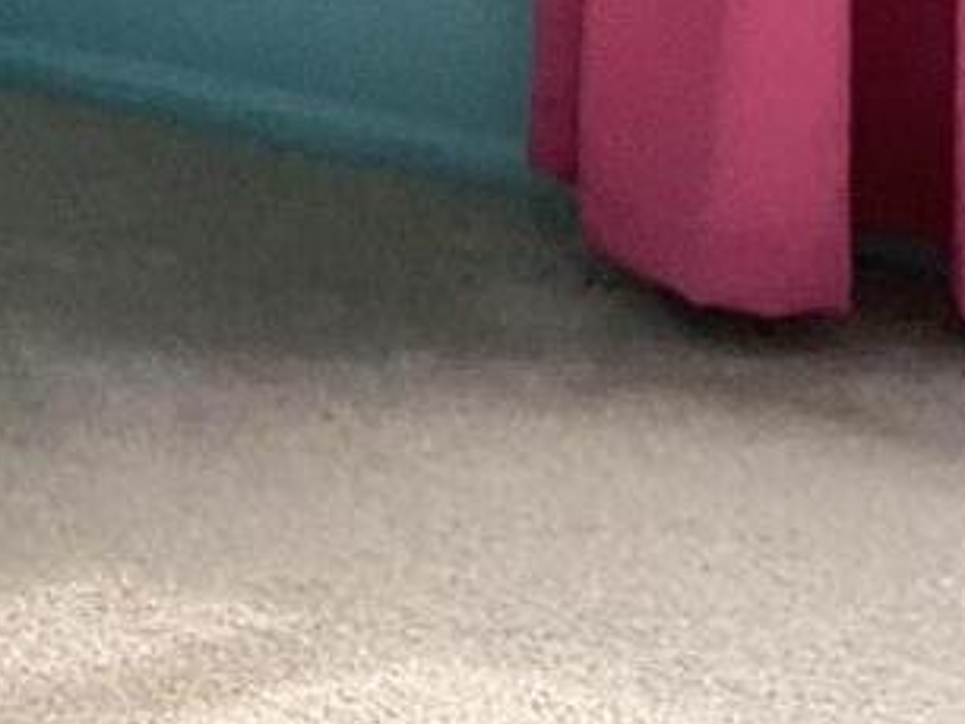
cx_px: -1443
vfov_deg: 7.2
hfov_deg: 9.2
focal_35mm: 190
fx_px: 5299
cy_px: -1173
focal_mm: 3
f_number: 1.8
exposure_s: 1/60
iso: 160
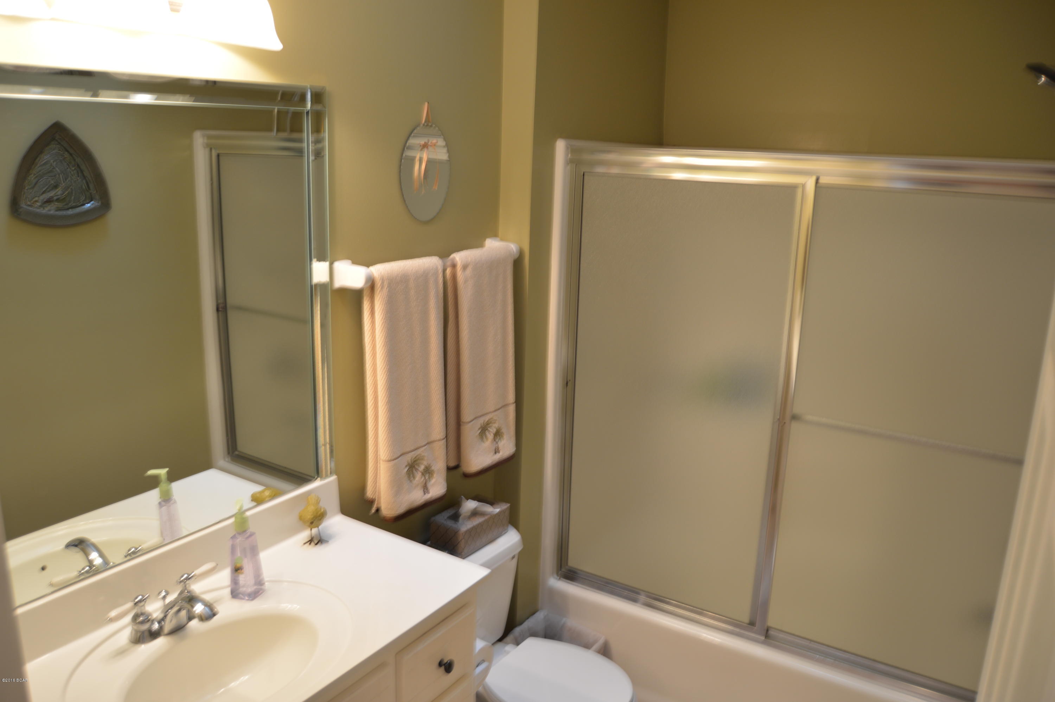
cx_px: 528
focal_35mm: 27
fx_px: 790
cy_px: 351
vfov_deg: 47.8
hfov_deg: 67.4
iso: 100
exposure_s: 1/6
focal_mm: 18
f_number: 3.5
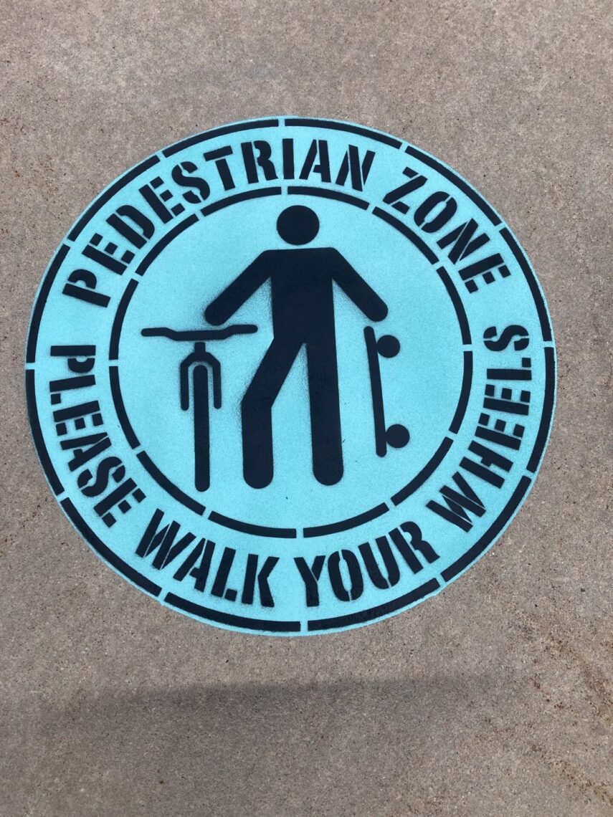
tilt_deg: -76.8
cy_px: 408
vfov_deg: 63.4
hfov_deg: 49.7
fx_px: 661
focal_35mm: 28
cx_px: 306
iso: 20
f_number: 1.8
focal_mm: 3.99
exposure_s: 1/2000
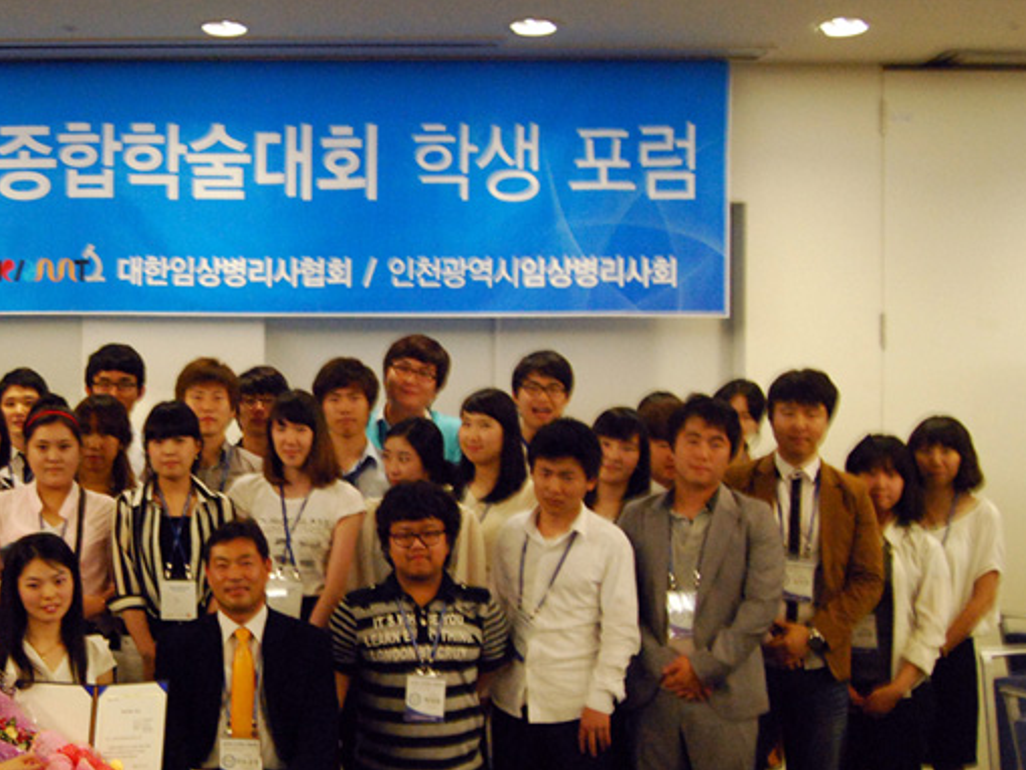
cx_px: 139
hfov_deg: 31.9
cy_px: 447
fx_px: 1719
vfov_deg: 25.2
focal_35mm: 58
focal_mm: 22
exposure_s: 1/20
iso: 1600
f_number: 6.3
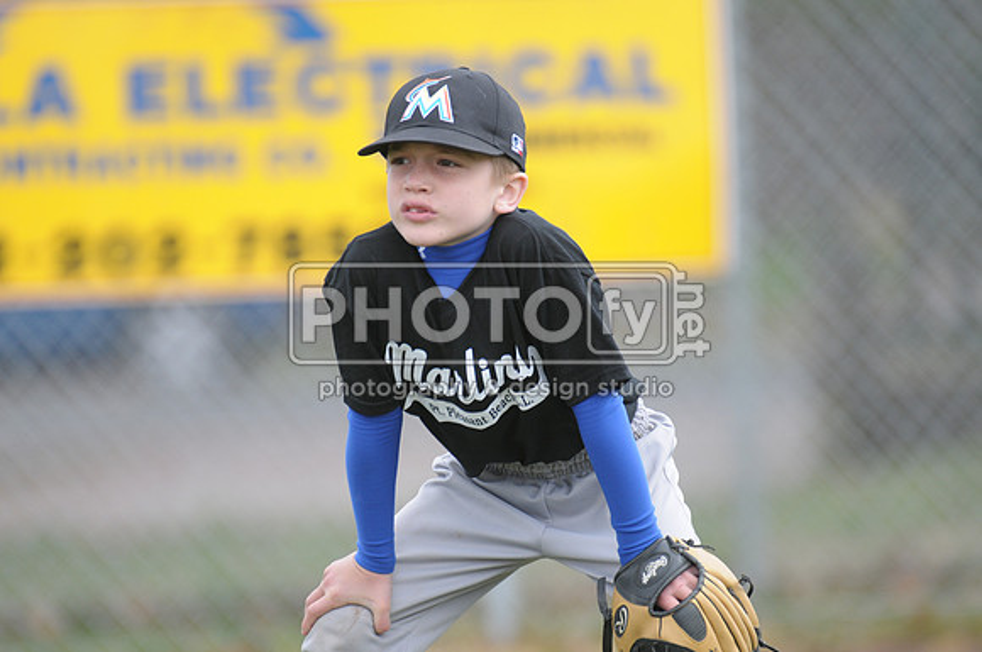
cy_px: 326
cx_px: 491
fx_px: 16344
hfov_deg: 3.4
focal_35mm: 600
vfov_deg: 2.3
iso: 400
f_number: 4
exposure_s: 1/500
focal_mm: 400
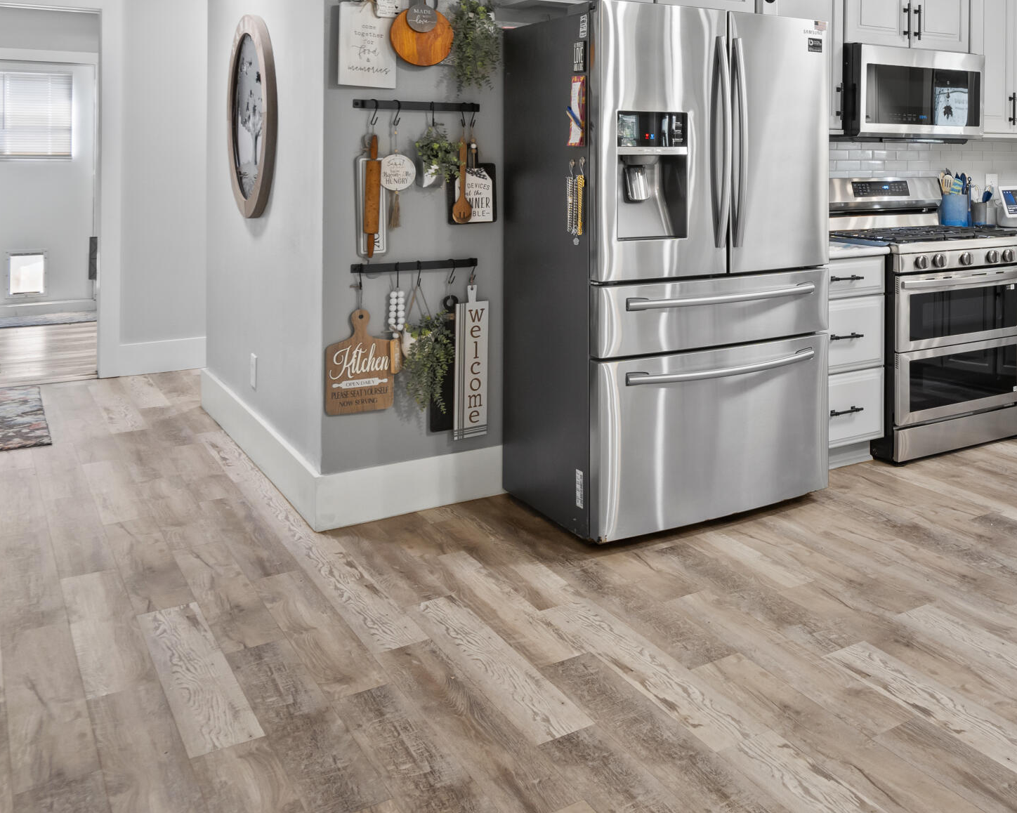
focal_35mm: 35
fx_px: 1053
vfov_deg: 40.3
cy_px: 151
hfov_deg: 47.3
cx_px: 881
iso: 800
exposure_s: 1/2.5
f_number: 8
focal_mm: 18
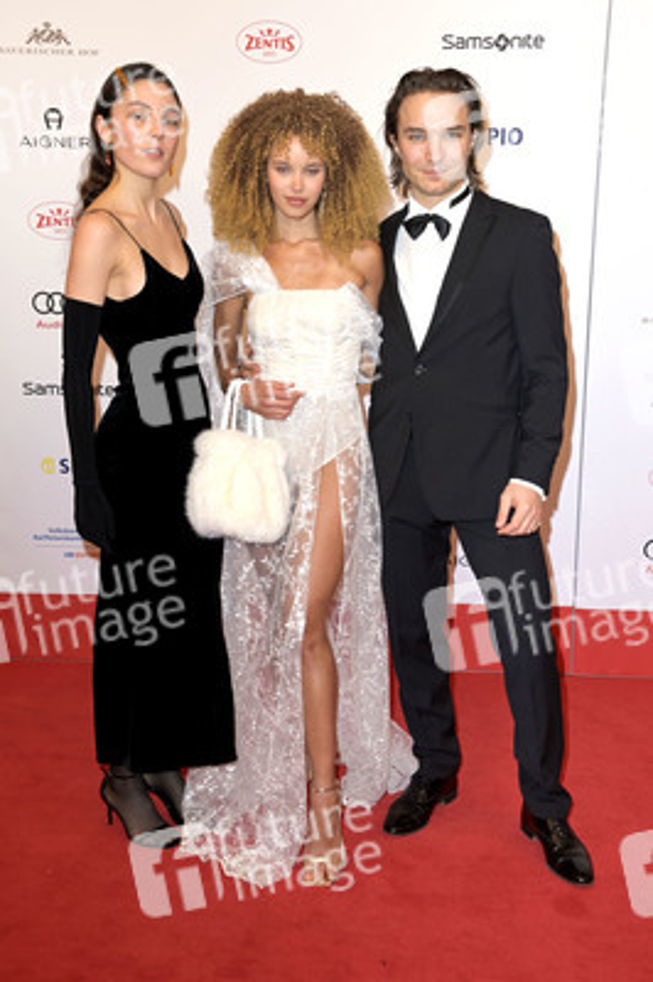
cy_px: 491
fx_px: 1226
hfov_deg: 29.8
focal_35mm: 45
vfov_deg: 43.6
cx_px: 326
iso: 400
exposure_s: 1/250
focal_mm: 45
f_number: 6.3
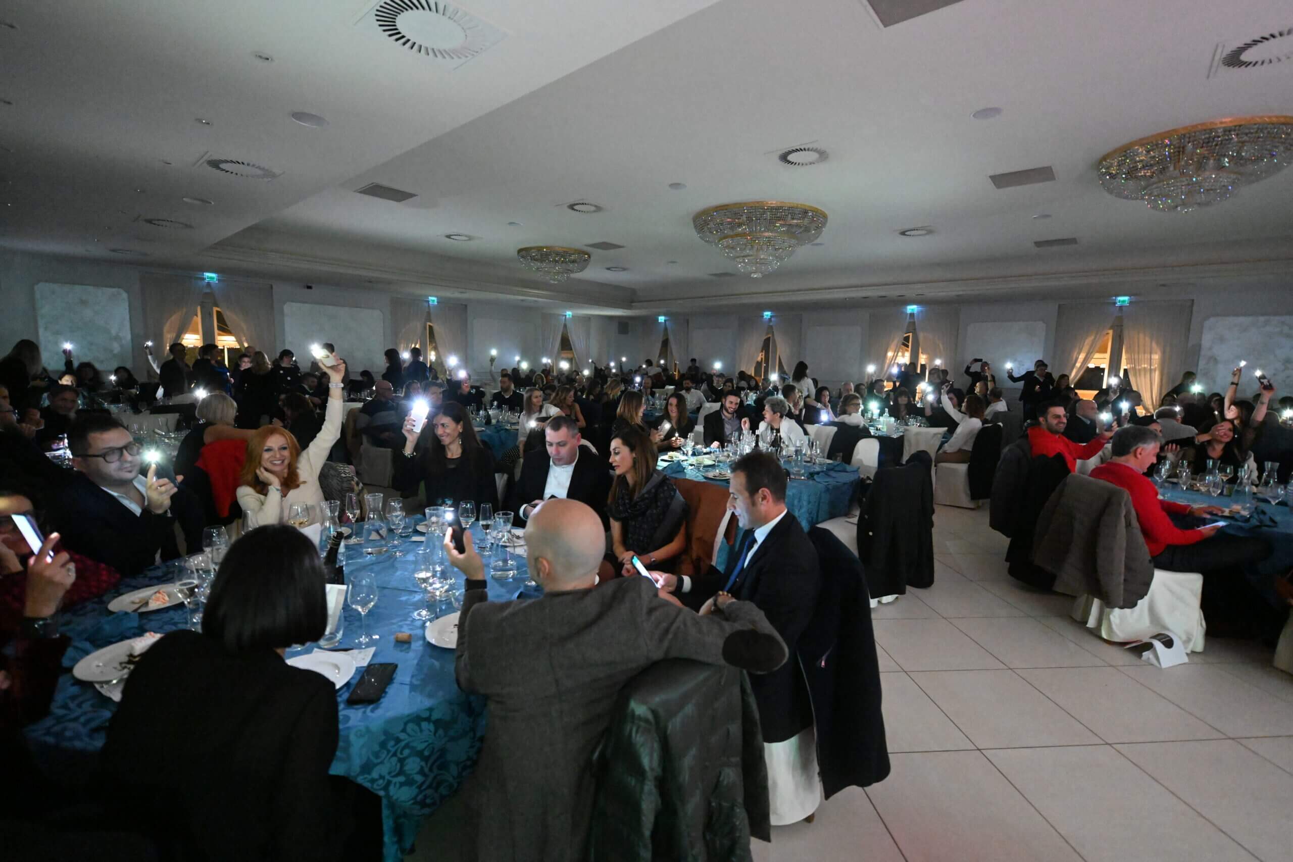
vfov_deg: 77.3
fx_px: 539
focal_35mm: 15
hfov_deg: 100.4
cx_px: 646
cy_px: 431
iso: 12800
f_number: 3.2
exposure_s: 1/200
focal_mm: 15
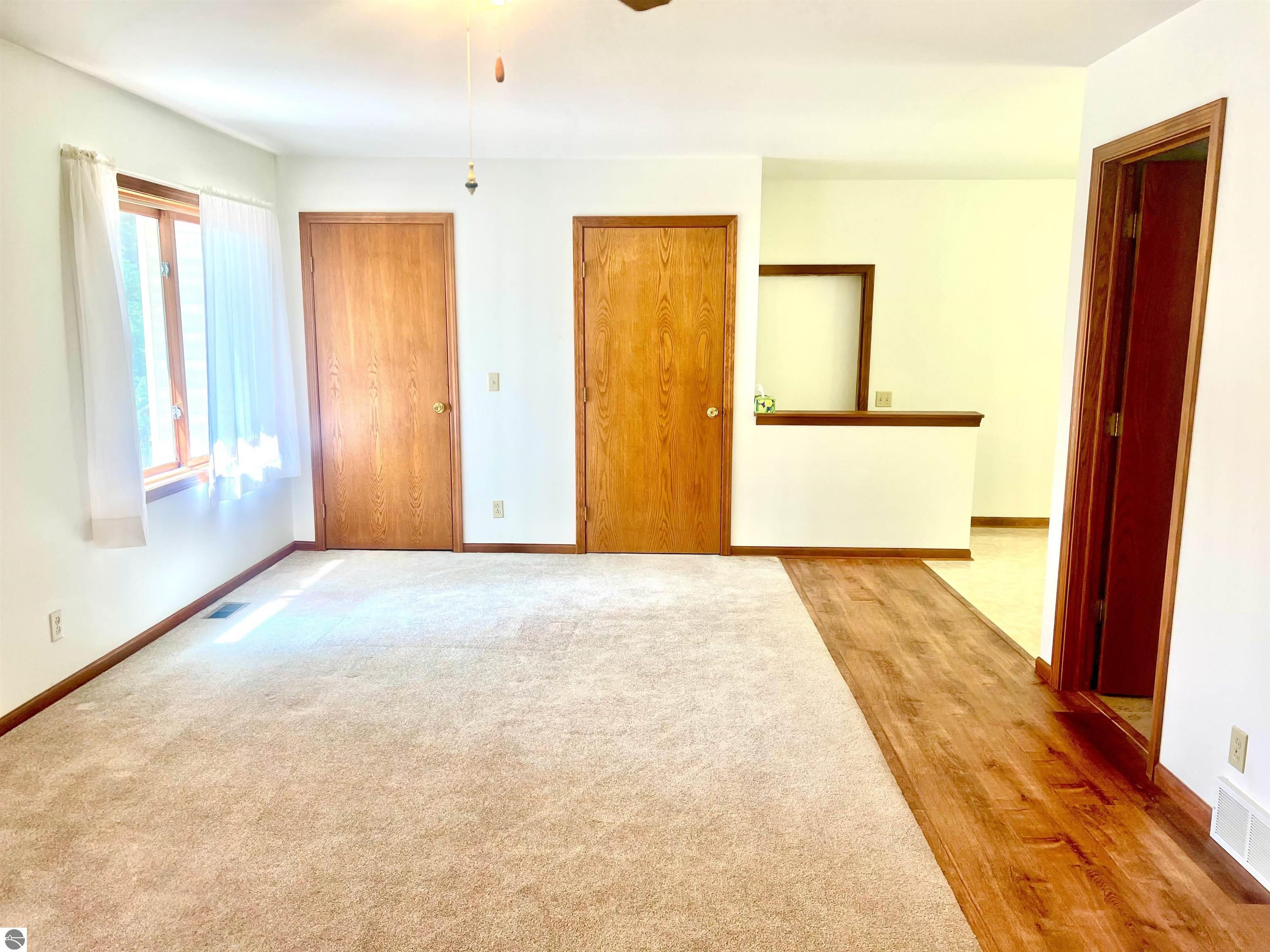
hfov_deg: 67.3
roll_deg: -1.0
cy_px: 476
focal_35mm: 26
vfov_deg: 53.1
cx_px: 635
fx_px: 954
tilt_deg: -9.0
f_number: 1.5
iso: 50
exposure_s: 1/124
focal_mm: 5.7
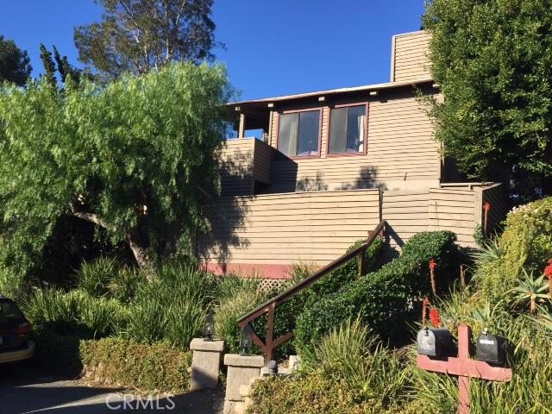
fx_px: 462
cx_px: 276
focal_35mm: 29
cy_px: 207
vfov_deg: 48.2
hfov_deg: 61.7
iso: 32
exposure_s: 1/1319
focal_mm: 4.15
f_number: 2.2
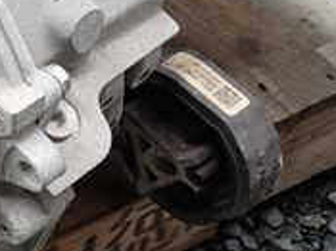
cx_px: -219
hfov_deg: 16.7
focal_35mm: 103
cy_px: -10
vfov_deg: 14.1
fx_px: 999
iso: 100
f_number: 2.3
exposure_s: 1/160
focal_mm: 5.4
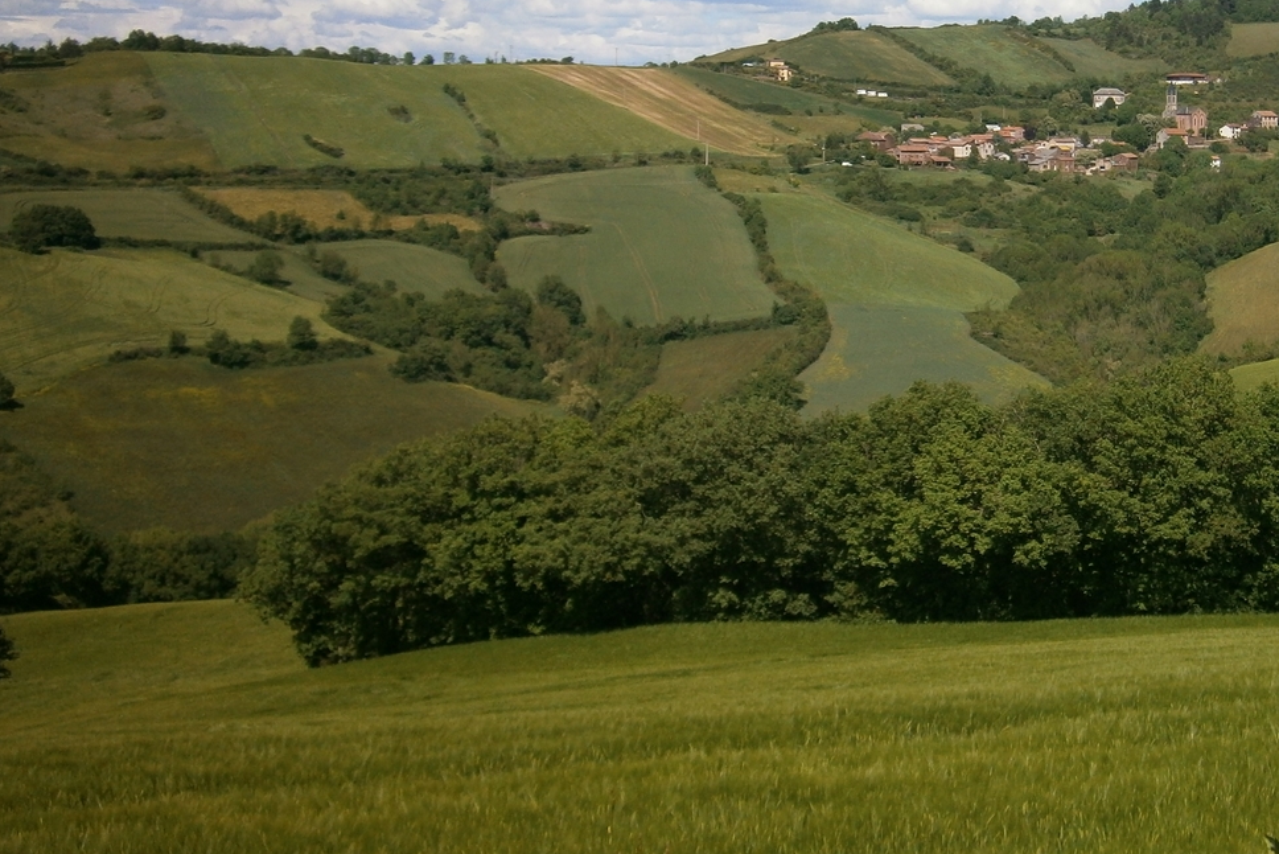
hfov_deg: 33.7
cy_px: 268
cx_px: 978
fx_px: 2061
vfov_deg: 23.3
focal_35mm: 58
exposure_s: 1/250
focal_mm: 6.4
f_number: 8.7
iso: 80
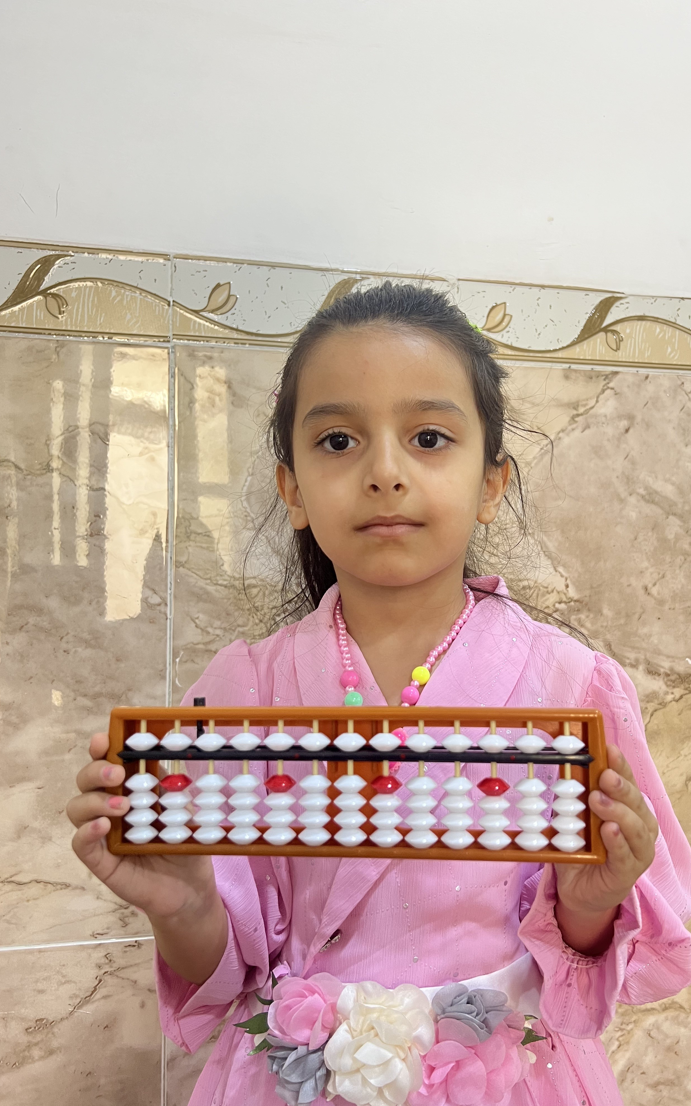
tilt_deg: +2.0
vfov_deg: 66.5
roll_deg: -0.7
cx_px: 409
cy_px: 556
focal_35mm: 28
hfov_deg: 44.3
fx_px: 844
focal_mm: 5.7
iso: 160
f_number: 1.5
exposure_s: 1/60
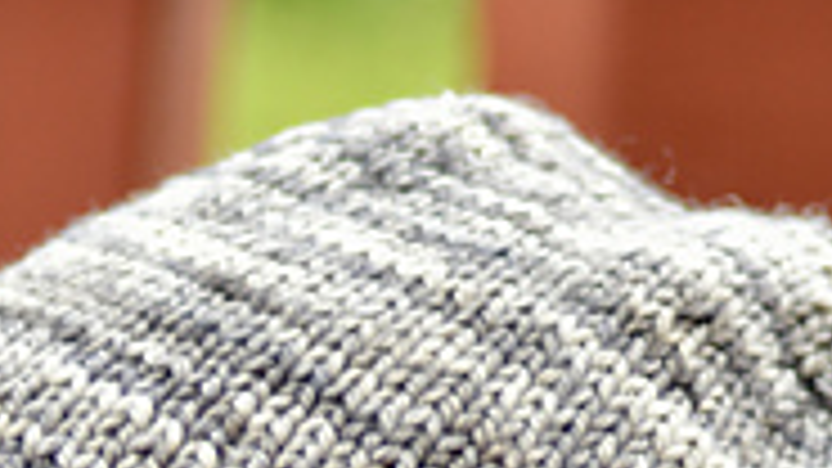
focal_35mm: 381
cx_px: 76
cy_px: 864
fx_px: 8404
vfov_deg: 3.2
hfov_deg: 5.7
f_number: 4.5
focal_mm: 70
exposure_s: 1/160
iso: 200
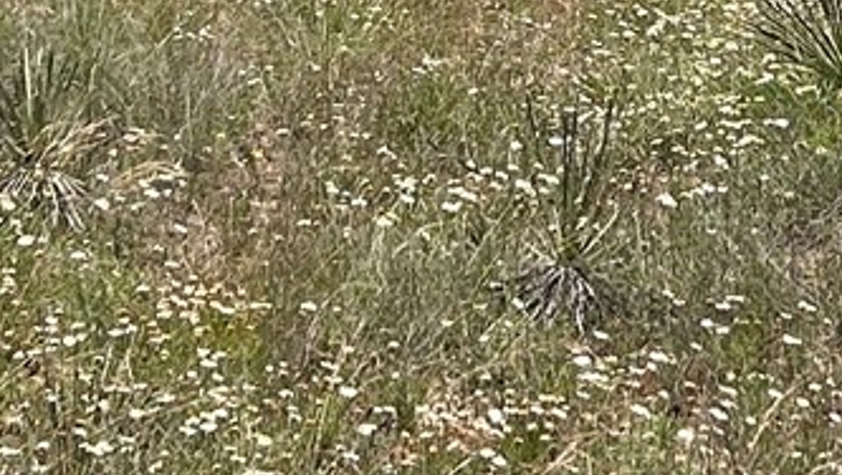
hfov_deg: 12.3
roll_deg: +1.0
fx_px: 3888
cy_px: -419
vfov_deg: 6.8
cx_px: 551
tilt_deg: -3.7
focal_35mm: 174
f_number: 1.5
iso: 50
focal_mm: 5.7
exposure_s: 1/2513
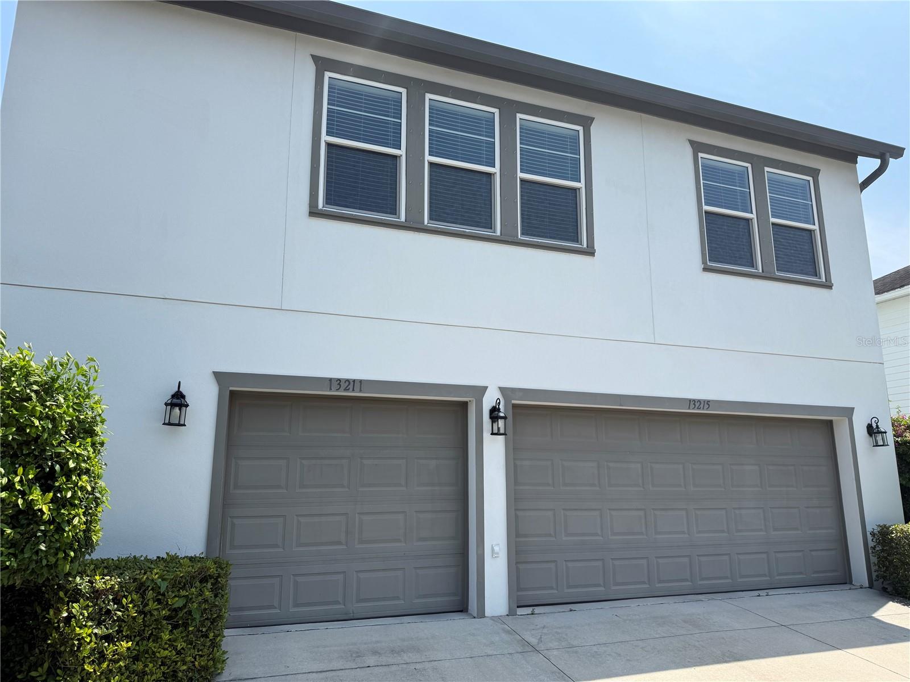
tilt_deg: +11.3
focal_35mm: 24
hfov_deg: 71.6
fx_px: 631
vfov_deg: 56.8
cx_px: 455
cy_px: 341
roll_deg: +0.2
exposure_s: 1/3953
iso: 80
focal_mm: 6.76
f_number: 1.78
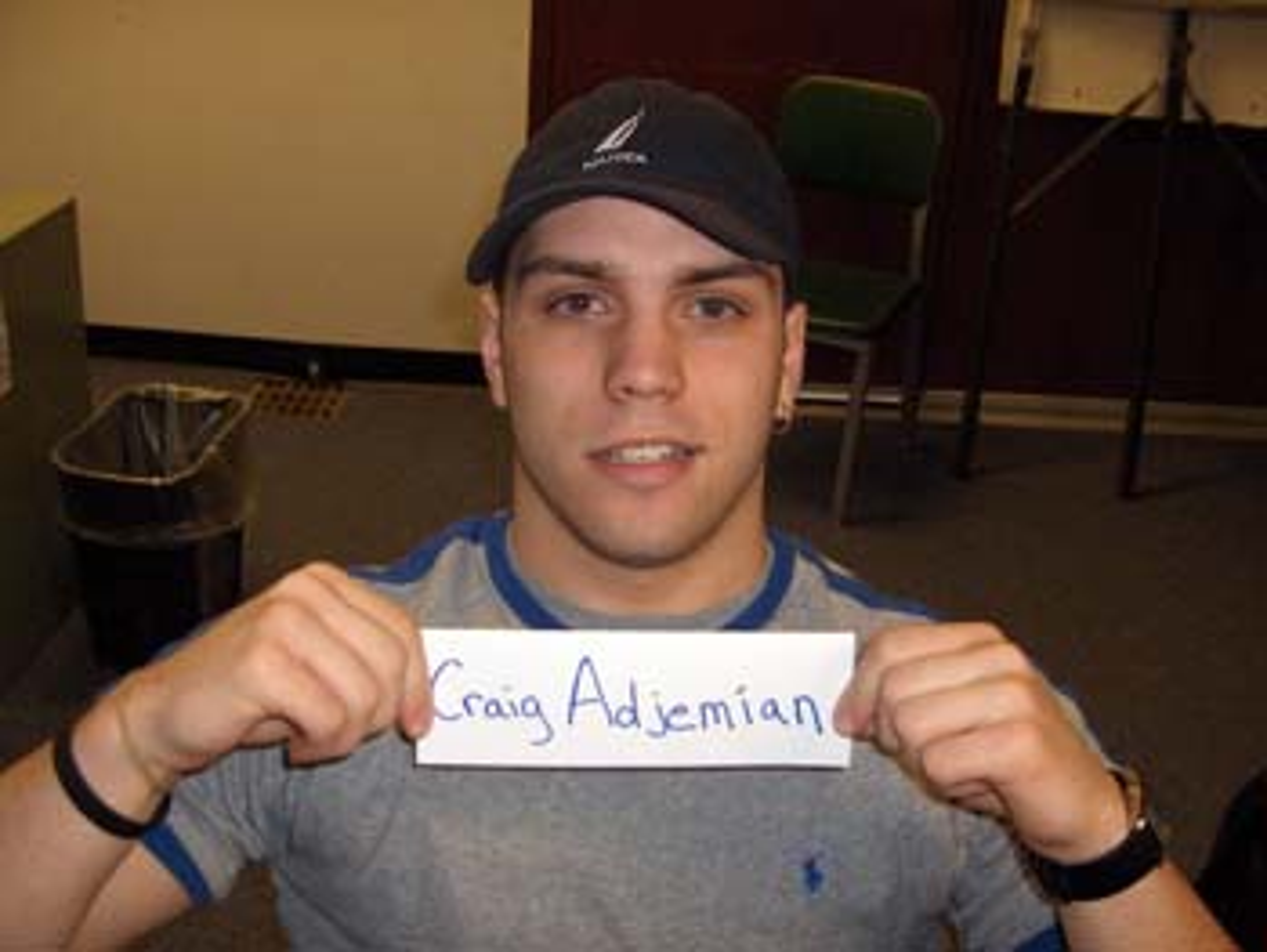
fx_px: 1428
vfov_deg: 36.9
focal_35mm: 39
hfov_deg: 47.8
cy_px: 476
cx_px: 634
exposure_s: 1/60
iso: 100
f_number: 2.8
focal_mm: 8
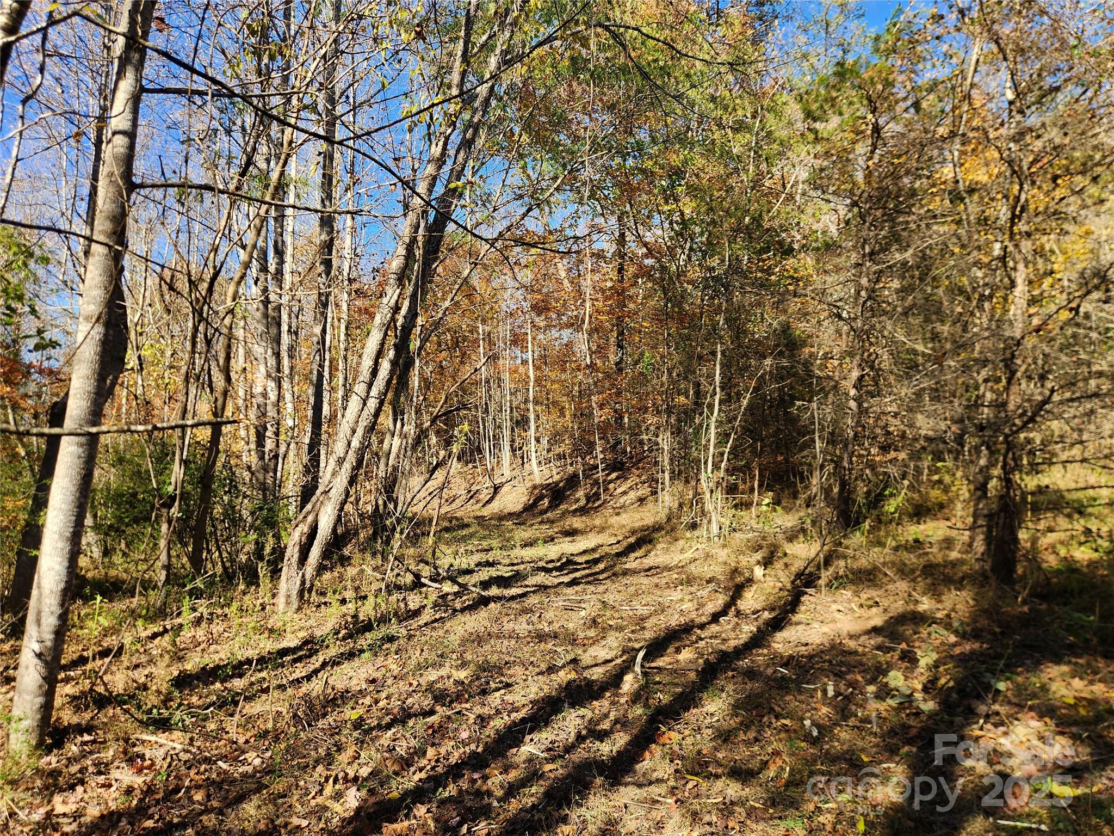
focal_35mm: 23
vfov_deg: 58.9
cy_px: 418
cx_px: 557
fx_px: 740
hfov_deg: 73.9
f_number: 1.8
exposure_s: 1/310
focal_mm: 5.4
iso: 20
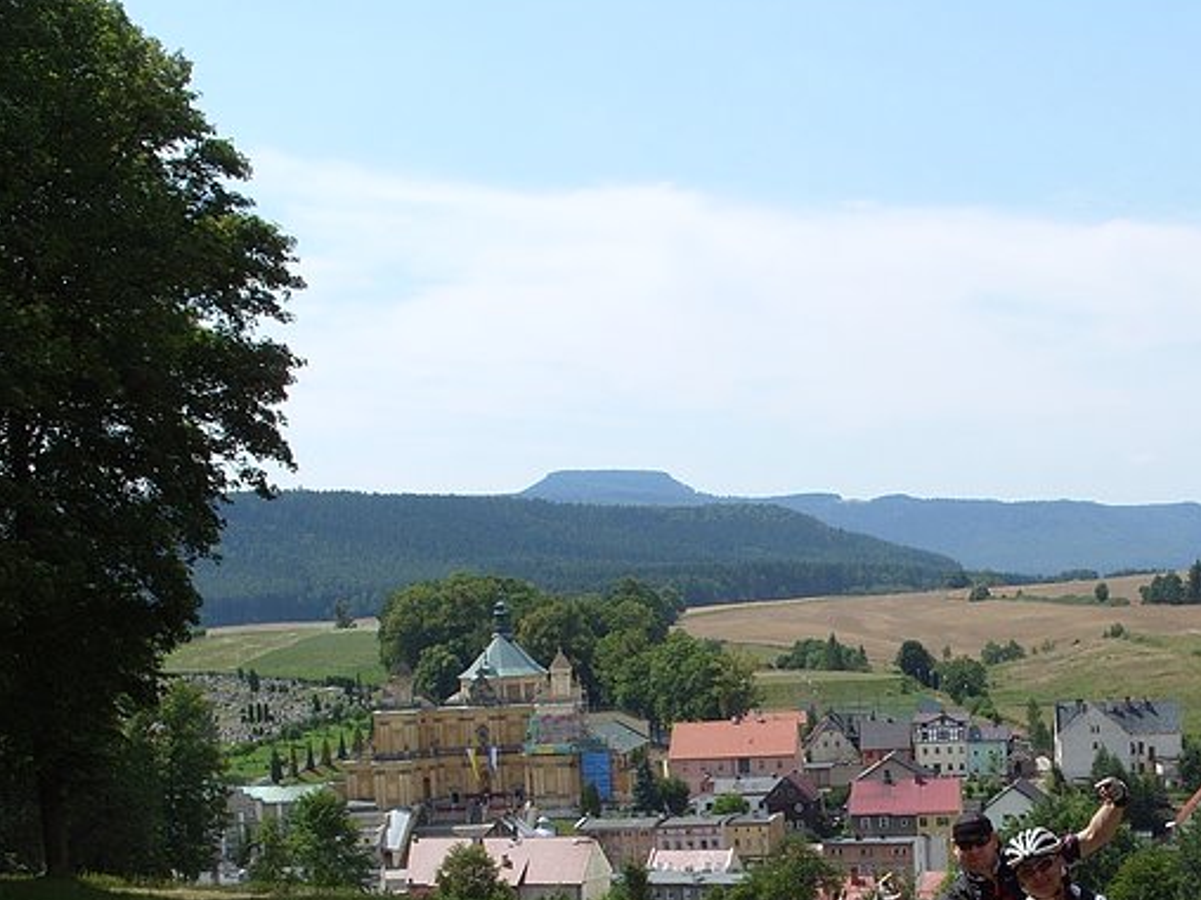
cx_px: 908
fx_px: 2151
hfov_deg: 30.6
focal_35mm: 62
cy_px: 771
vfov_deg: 23.2
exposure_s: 1/350
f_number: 6.8
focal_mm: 7.8
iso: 80
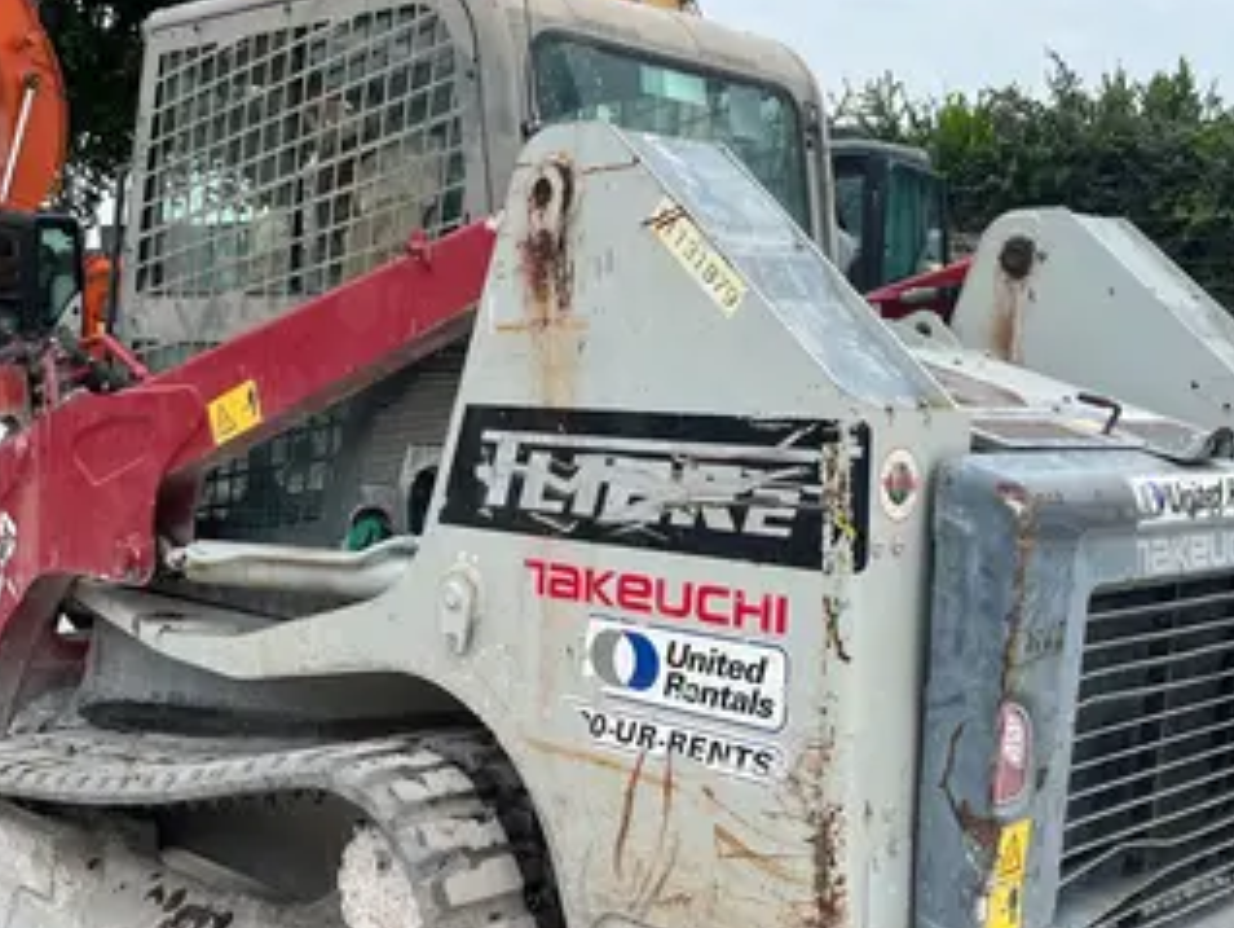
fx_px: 1605
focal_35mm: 45
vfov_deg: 32.0
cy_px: 592
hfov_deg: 41.9
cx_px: 508
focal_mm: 5.1
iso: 50
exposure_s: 1/1623
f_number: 1.6
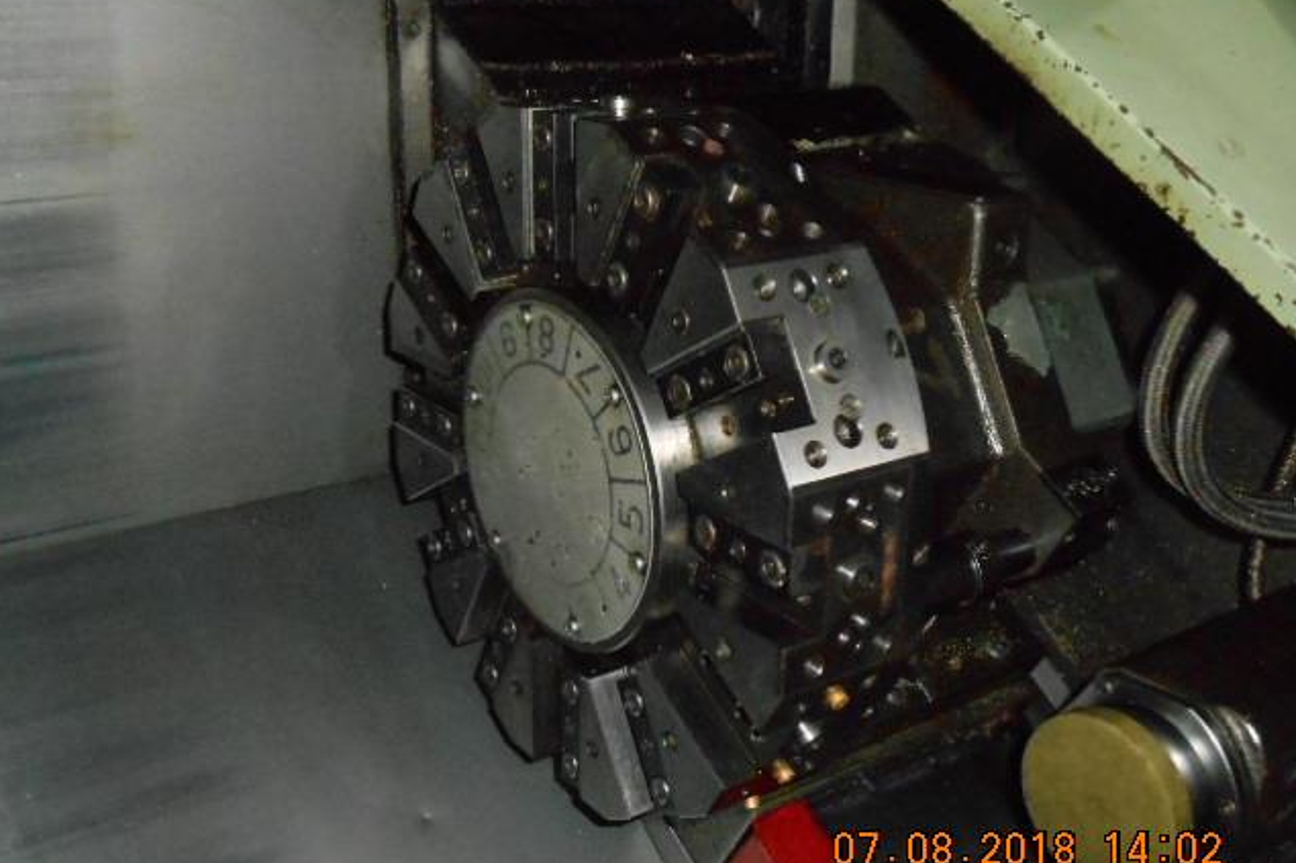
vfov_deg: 31.2
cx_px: 647
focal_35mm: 43
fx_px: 1548
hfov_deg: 45.4
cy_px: 465
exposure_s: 1/30
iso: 1600
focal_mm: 7.2
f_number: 12.3
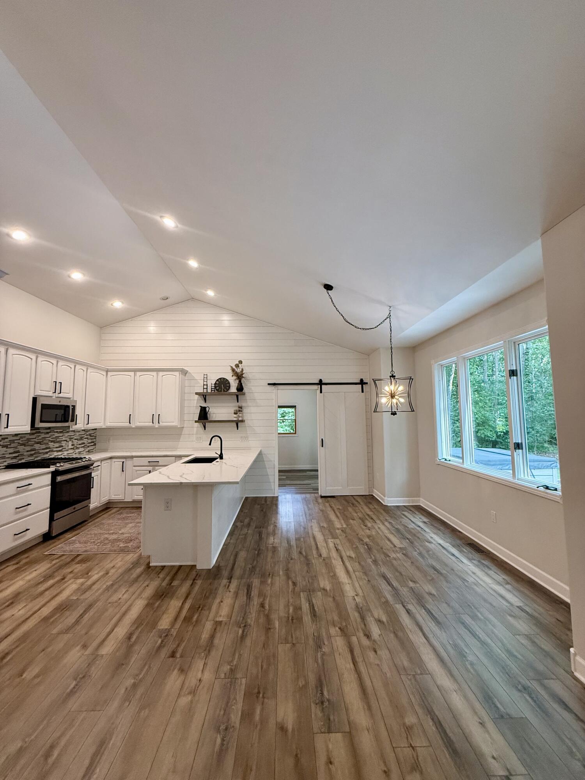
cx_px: 292
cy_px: 390
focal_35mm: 14
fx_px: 315
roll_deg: +0.0
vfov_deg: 102.1
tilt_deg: +5.3
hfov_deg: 85.7
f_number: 2.2
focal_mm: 2.22
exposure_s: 1/120
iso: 320
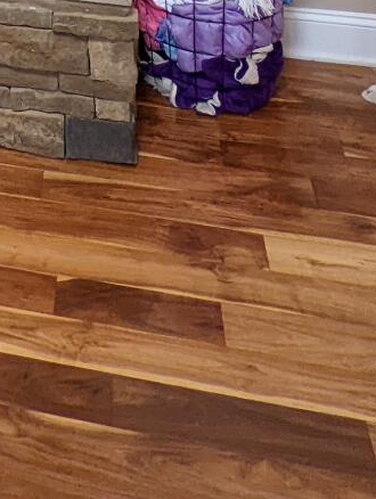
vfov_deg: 18.8
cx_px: -174
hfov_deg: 18.2
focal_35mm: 73
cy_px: -458
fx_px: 1054
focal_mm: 2.35
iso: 421
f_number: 2.2
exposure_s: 1/90.1
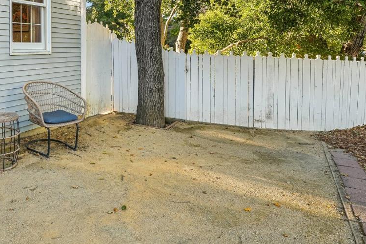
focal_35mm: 28
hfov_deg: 59.6
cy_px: 46
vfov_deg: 44.0
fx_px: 285
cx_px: 66
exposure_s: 1/125
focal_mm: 14
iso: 500
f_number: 8
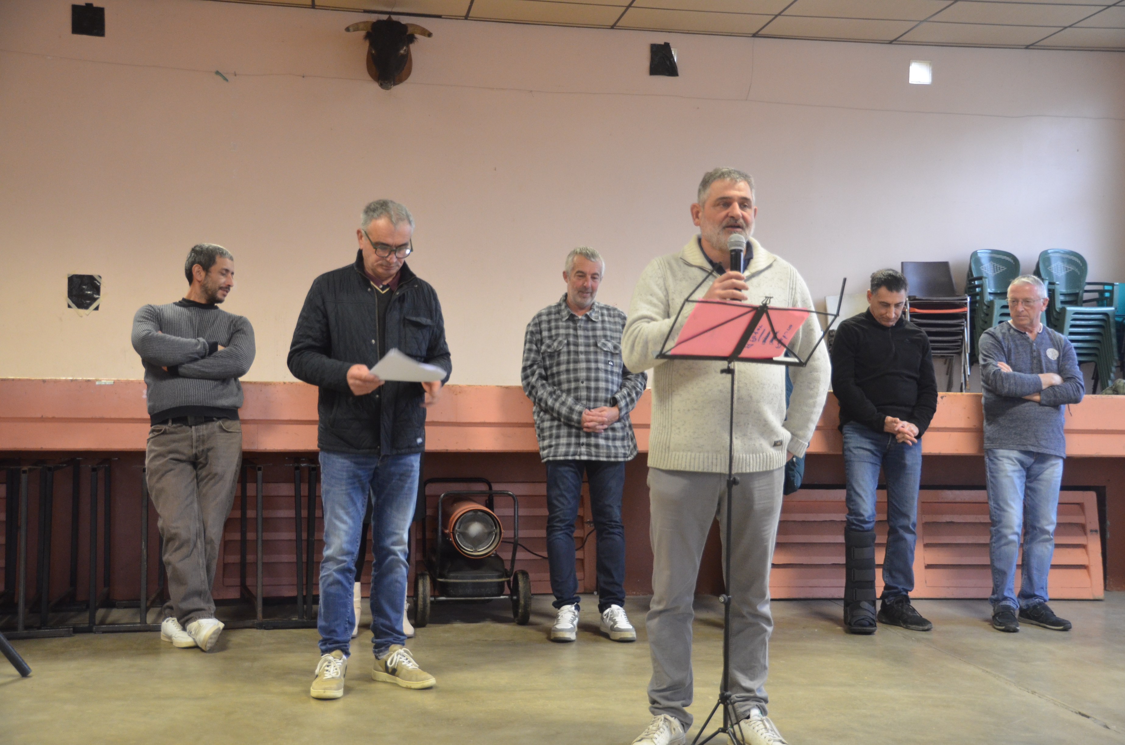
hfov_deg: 46.5
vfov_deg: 31.8
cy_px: 372
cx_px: 562
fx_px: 1310
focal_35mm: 42
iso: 1400
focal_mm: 28
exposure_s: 1/30
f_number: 4
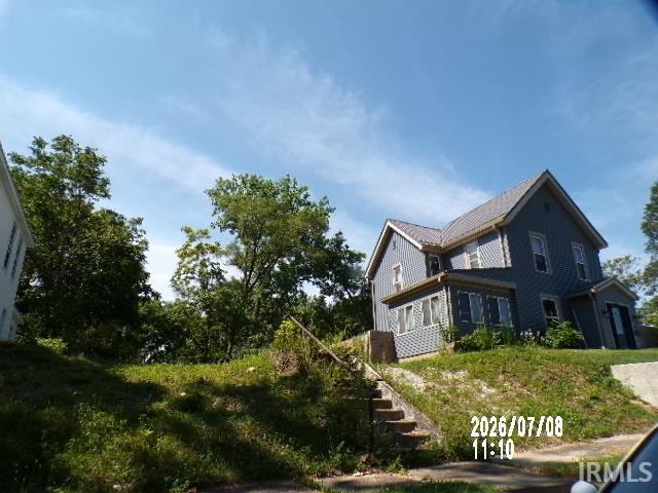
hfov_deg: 71.6
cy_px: 246
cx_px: 329
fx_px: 456
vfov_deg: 56.8
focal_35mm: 24
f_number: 4.4
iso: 100
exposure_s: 1/550
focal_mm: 4.3
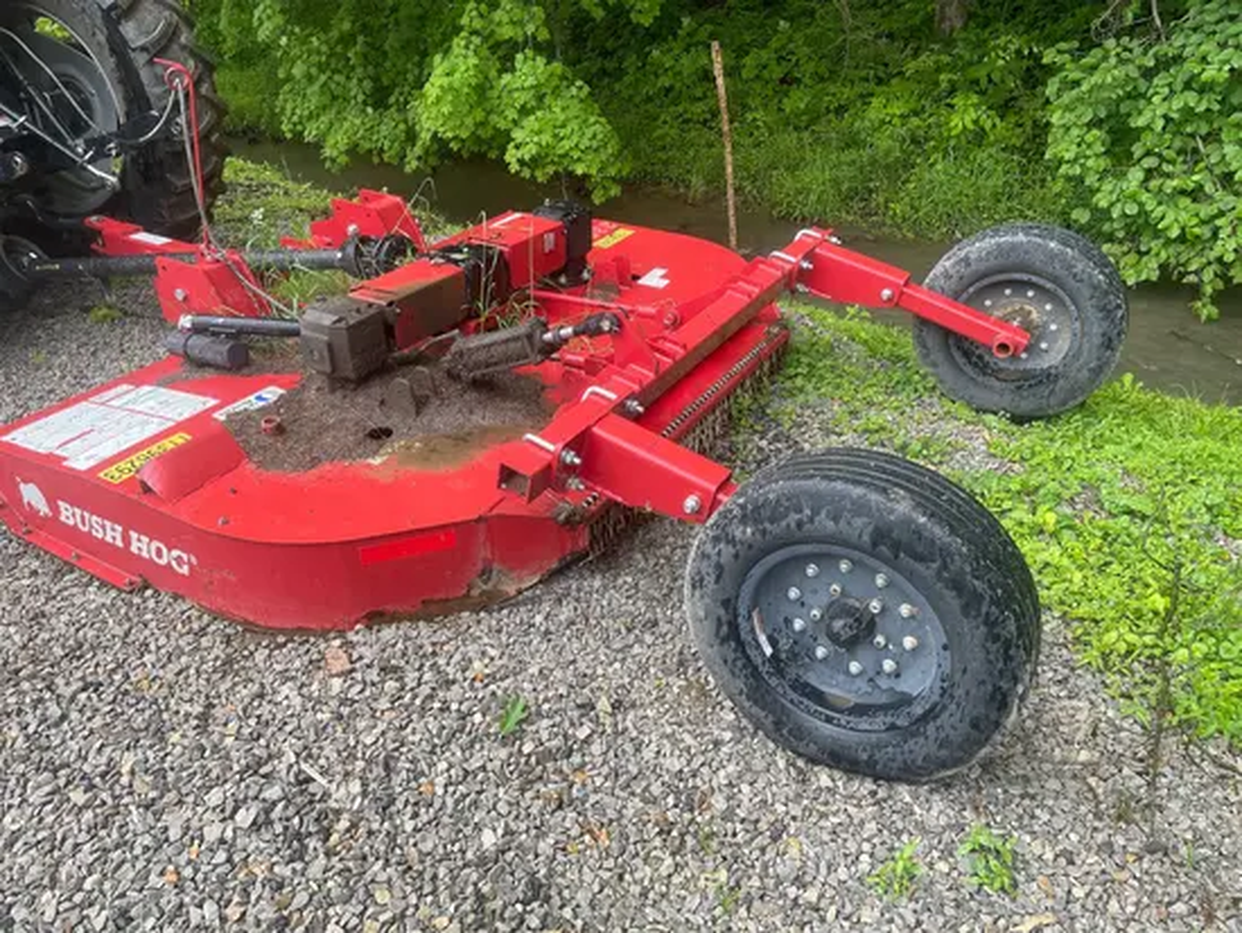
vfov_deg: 53.1
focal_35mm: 26
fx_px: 933
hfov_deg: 67.3
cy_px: 466
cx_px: 621
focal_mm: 4.2
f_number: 1.6
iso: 32
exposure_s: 1/195
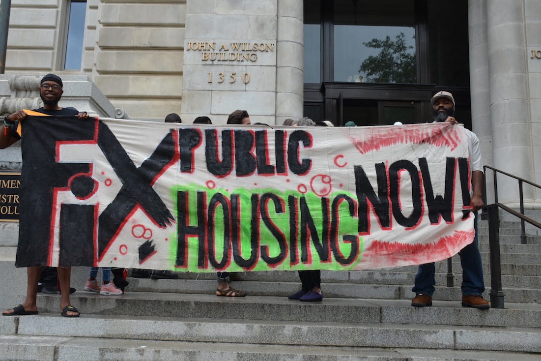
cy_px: 173
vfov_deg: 35.4
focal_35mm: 38
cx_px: 247
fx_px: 564
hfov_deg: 51.2
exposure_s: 1/200
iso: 200
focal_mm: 23
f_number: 7.1
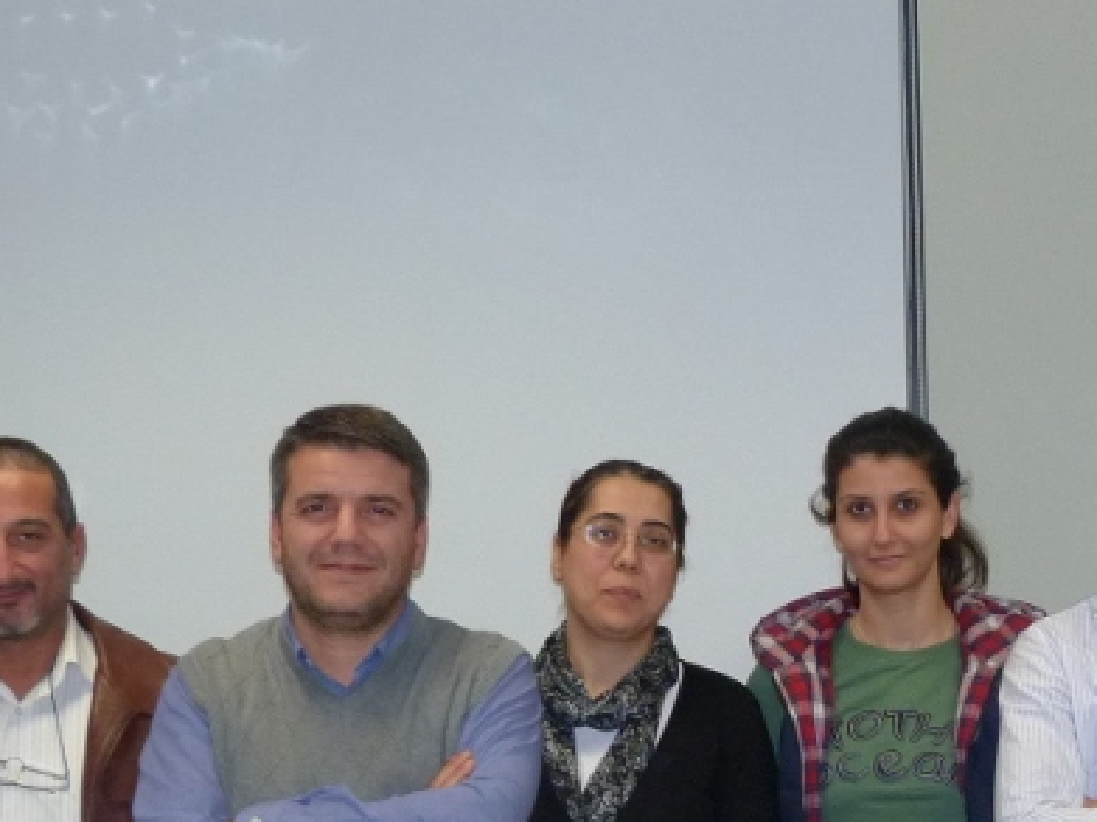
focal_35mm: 89
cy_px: 828
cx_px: 828
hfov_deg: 21.8
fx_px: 2820
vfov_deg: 16.2
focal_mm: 6.2
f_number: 3
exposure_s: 1/60
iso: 160
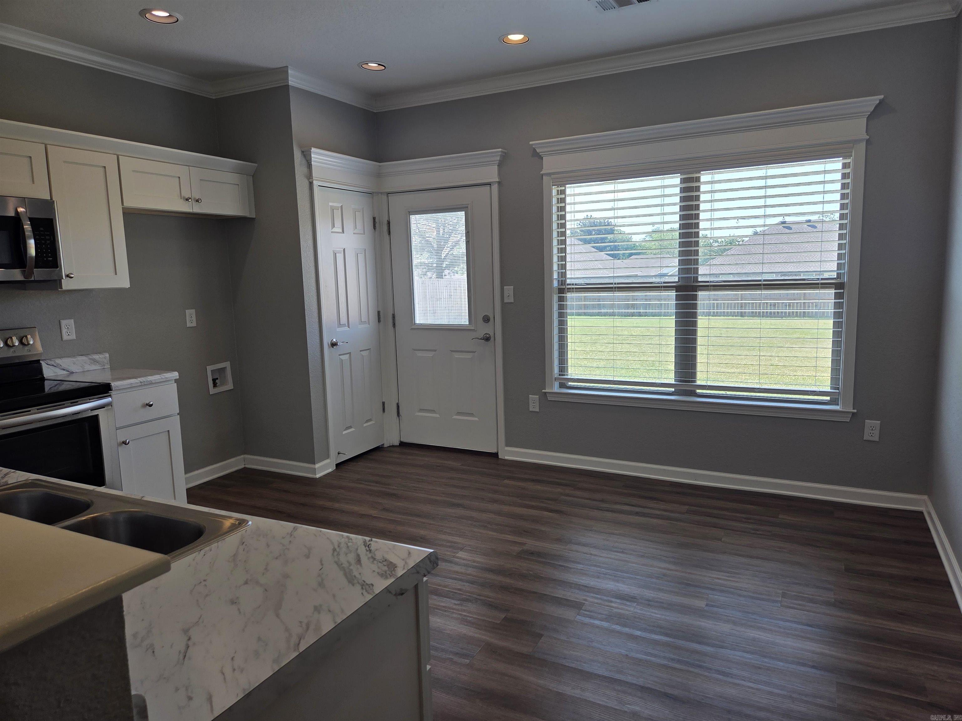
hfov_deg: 73.9
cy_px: 360
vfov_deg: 58.9
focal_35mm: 23
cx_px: 481
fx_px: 639
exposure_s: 1/123
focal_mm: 5.4
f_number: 1.8
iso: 25
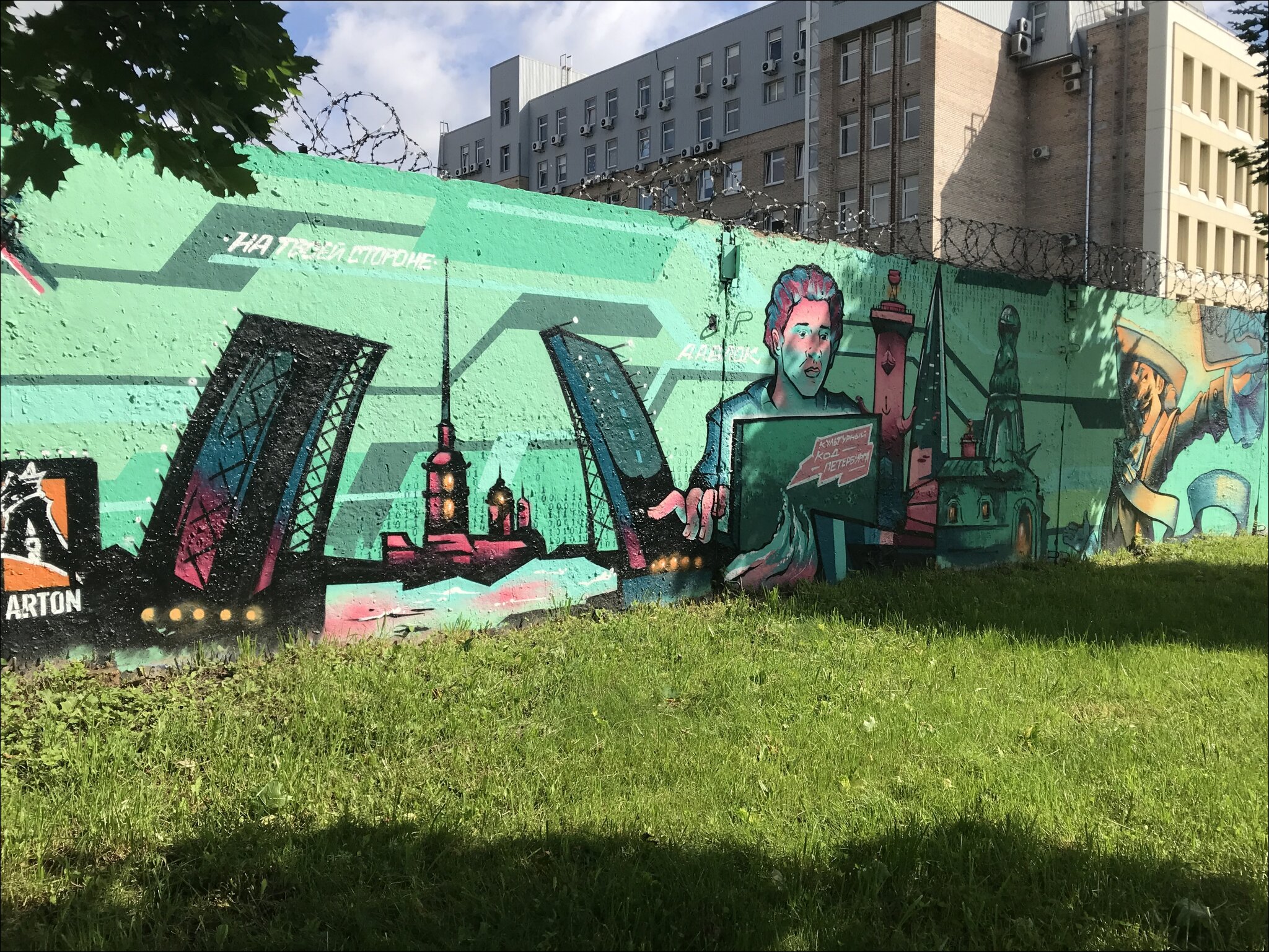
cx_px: 634
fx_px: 1027
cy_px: 476
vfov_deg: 49.8
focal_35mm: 28
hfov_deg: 63.4
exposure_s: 1/2519
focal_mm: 3.99
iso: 20
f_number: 1.8
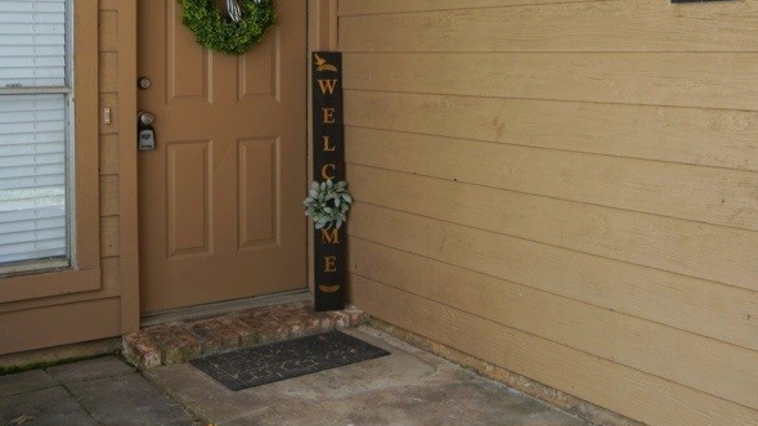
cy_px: 64
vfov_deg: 25.3
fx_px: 924
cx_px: 457
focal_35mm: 46
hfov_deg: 44.3
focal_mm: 16
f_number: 4
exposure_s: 1/161
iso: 100
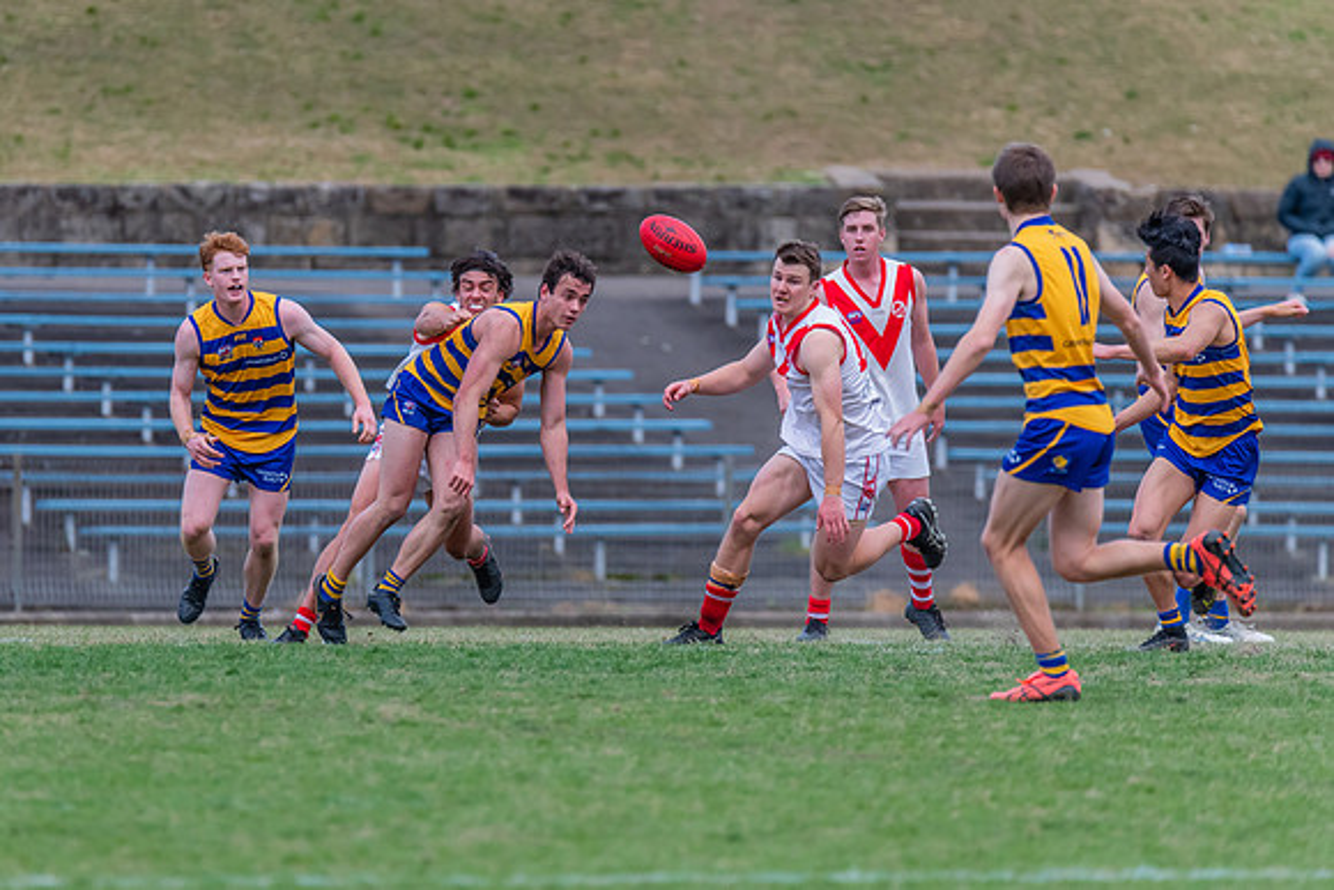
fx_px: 20714
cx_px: 525
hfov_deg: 3.7
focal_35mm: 559
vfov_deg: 2.5
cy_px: 404
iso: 1250
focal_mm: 460
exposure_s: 1/1600
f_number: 6.3
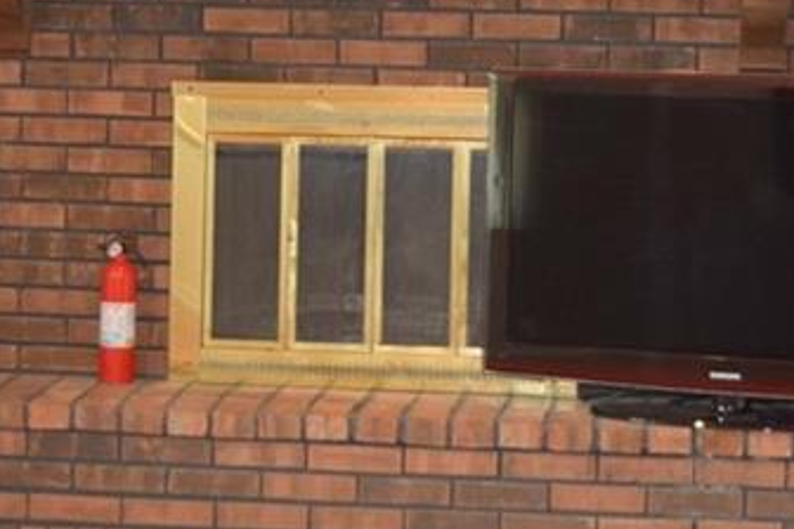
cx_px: 371
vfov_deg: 11.5
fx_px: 2624
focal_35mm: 119
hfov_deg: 17.2
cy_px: 90
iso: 800
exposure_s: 1/60
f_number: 4
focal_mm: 26
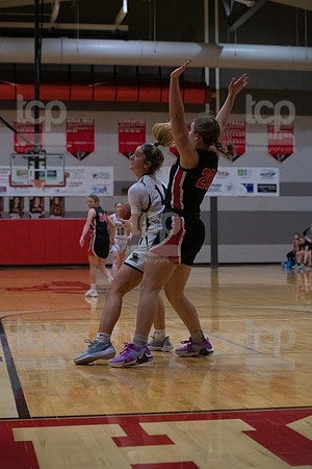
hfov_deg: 19.5
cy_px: 234
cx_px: 156
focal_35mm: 70
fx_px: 910
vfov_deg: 28.8
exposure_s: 1/1600
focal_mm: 70
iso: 8000
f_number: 4
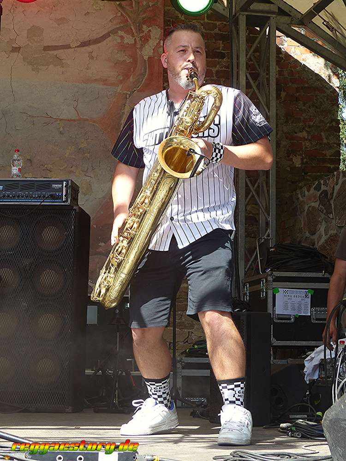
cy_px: 230
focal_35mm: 83
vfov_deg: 23.6
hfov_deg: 17.8
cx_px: 173
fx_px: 1106
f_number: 4
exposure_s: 1/250
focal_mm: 15
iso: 100
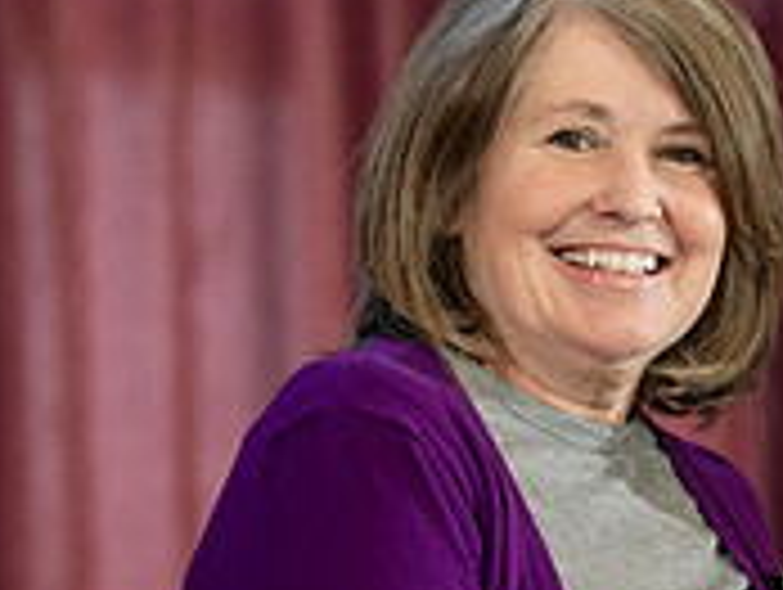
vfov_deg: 3.8
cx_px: 922
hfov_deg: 5.0
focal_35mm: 391
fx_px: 8856
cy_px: 556
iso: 1250
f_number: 3.5
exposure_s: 1/200
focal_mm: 122
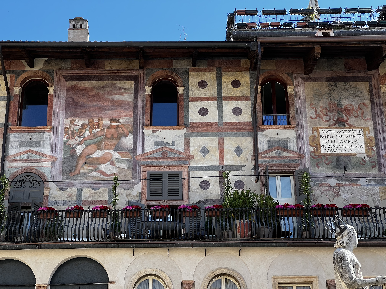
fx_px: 859
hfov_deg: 25.3
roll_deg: +1.2
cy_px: 144
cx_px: 193
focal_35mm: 77
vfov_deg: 19.1
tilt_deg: +24.1
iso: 32
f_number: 2.8
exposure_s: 1/294
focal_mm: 9
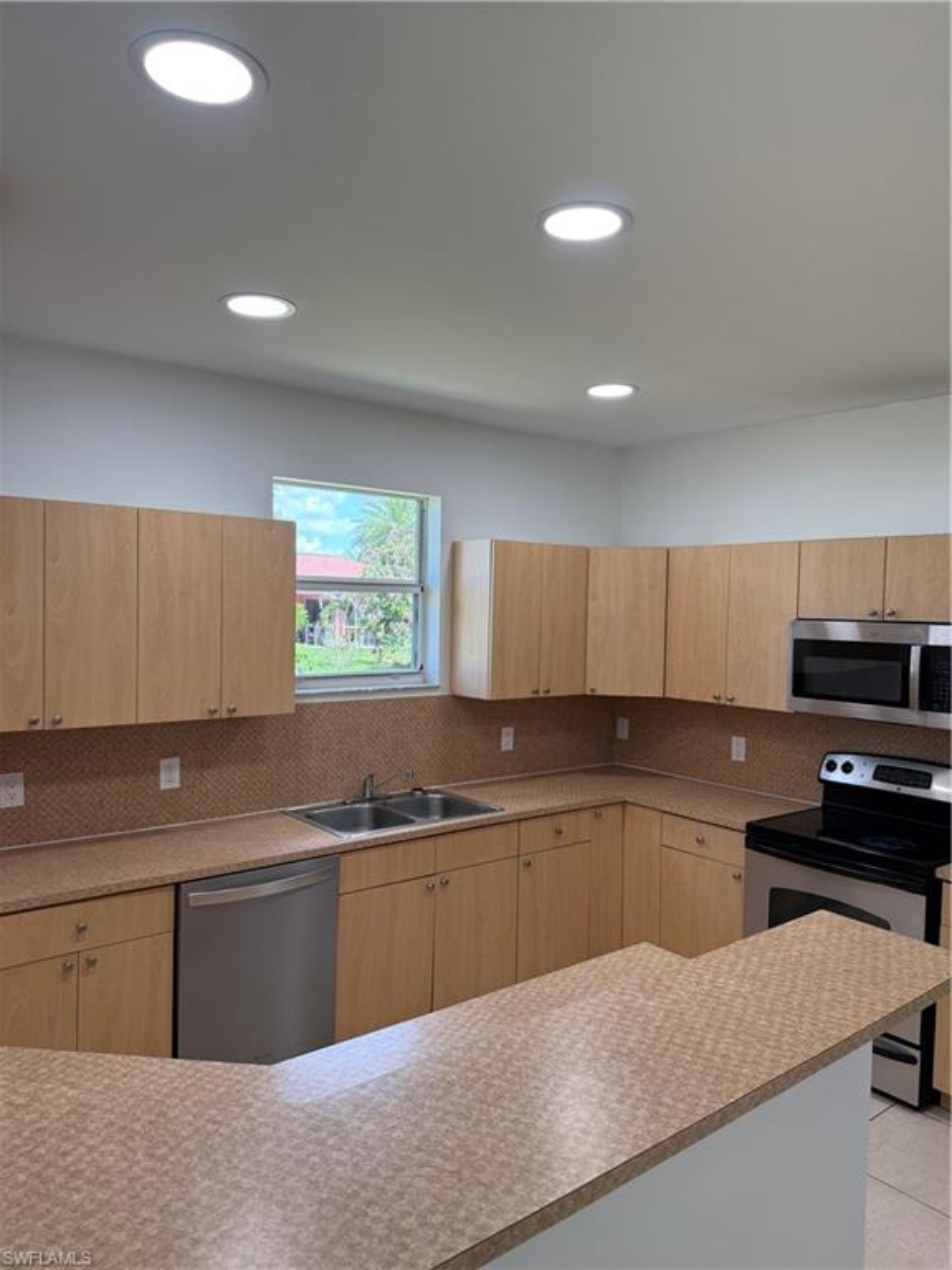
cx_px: 476
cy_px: 635
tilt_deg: -1.4
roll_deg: -1.7
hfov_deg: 56.8
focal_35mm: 24
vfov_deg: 71.6
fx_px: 880
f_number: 1.78
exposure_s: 1/275
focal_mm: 6.76
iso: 100
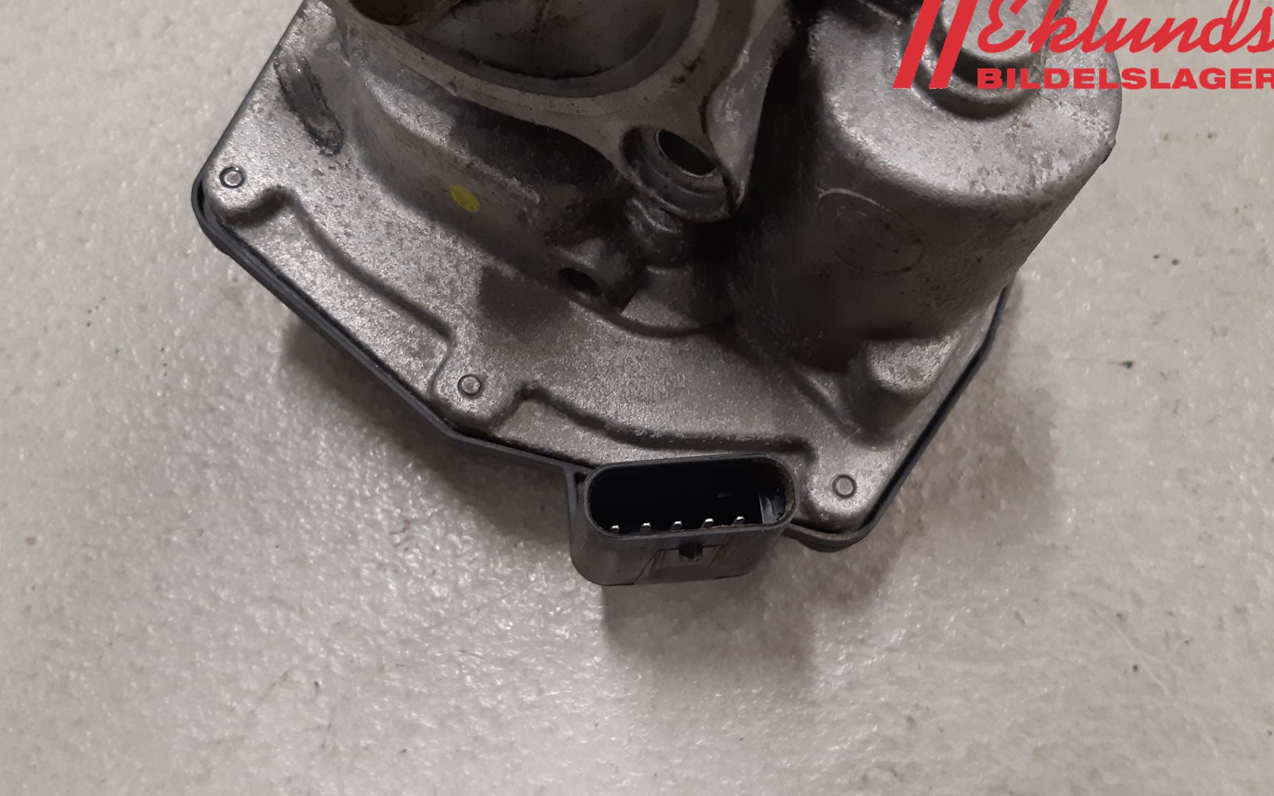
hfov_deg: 66.5
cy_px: 467
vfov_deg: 44.4
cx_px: 633
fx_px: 972
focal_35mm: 28
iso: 160
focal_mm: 3.93
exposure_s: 1/50
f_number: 1.7
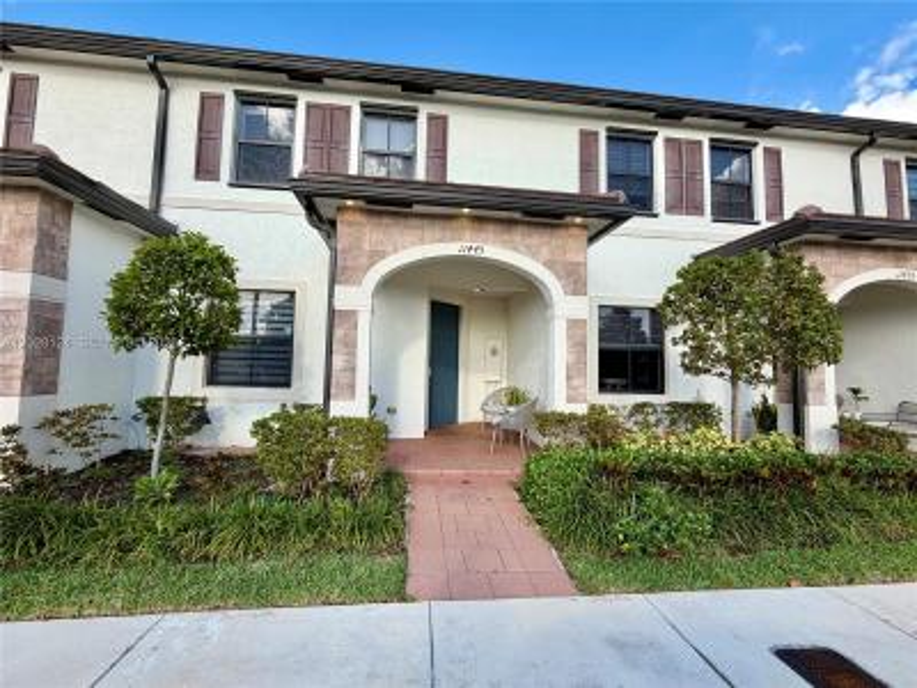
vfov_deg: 85.7
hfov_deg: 102.1
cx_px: 458
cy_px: 344
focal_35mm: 14
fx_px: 371
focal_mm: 2.22
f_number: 2.2
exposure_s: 1/590
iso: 40
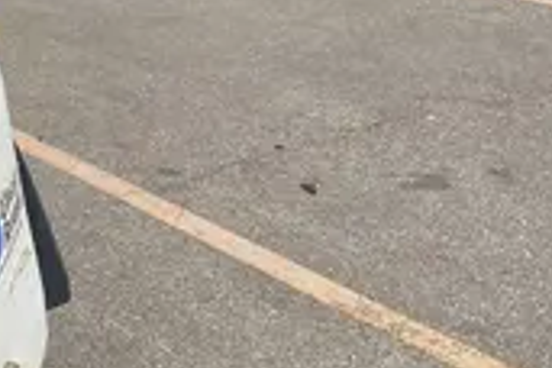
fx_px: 1334
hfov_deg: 20.4
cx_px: -245
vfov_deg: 15.5
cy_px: 31
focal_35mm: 87
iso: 32
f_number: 1.8
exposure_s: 1/3731
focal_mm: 4.25
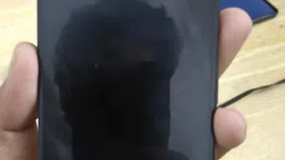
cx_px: 143
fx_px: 302
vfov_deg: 29.5
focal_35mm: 40
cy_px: 100
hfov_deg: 50.5
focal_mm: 3.98
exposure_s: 1/14.3
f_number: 1.8
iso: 2000
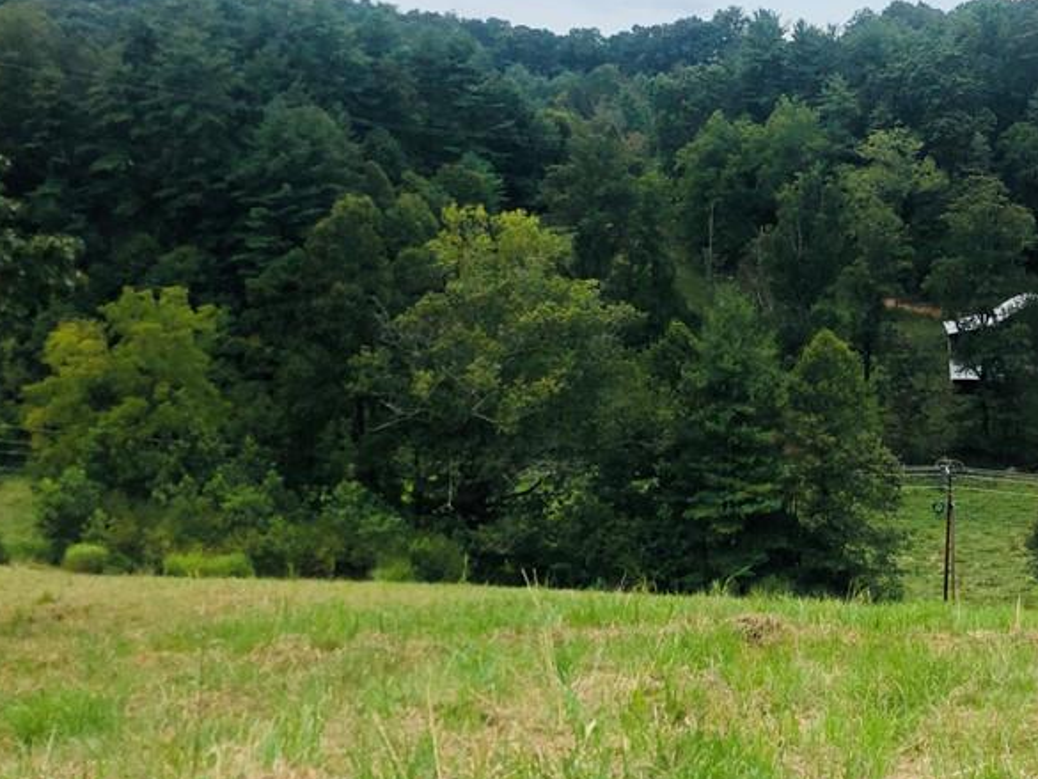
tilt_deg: -6.5
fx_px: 1470
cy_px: 264
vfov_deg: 29.5
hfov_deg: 38.2
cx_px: 742
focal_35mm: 49
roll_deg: -0.9
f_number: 1.8
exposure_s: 1/3472
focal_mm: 4
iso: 20
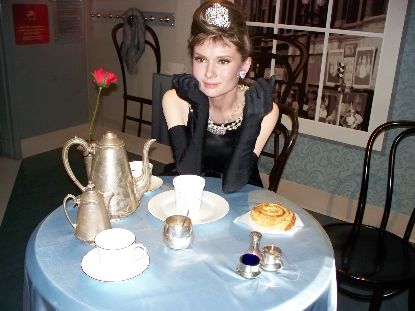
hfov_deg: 51.4
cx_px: 208
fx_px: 432
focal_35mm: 36
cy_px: 156
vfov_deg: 39.7
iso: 400
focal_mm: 7.54
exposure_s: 1/60
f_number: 2.8
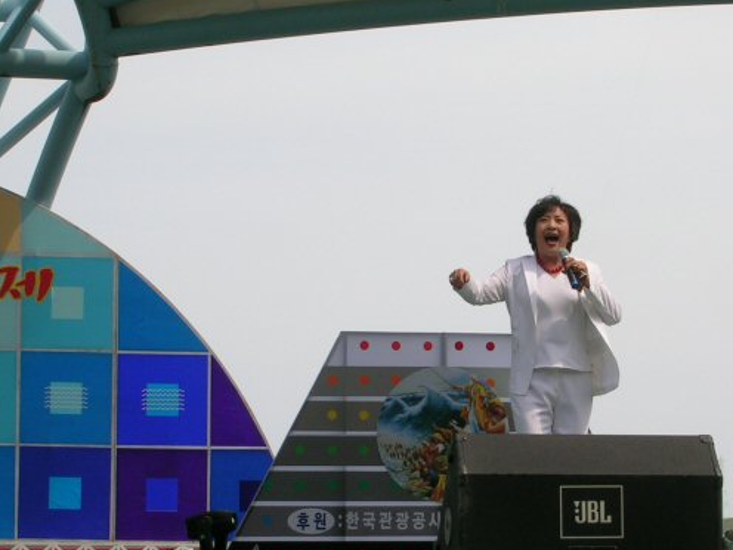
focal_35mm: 144
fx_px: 3049
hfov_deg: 13.7
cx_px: 399
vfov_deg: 10.3
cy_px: 338
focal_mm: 15.5
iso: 50
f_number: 8
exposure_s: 1/189
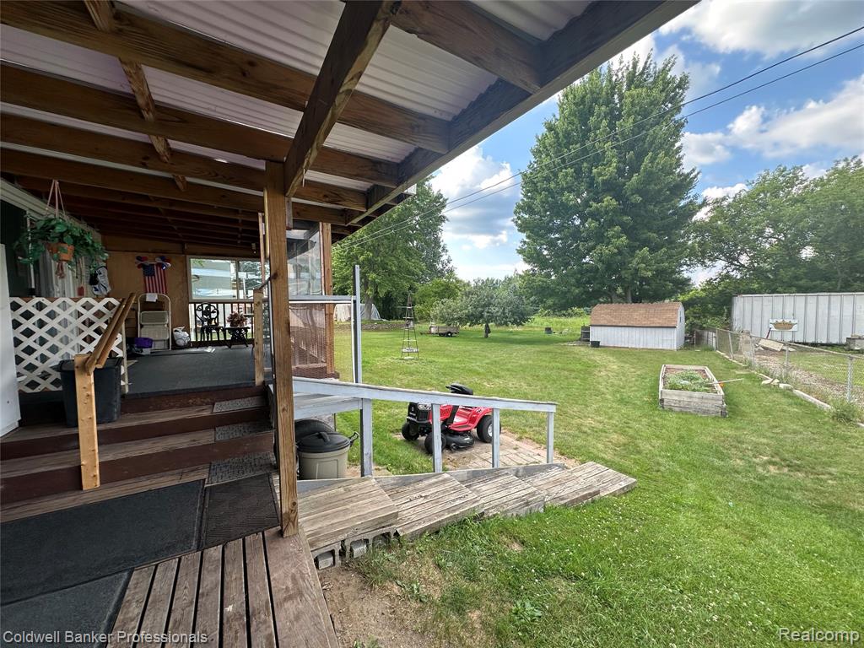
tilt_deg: -1.7
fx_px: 349
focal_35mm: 14
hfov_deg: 102.1
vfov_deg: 85.7
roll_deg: +1.1
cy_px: 324
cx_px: 432
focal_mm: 2.22
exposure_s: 1/256
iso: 40
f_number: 2.2
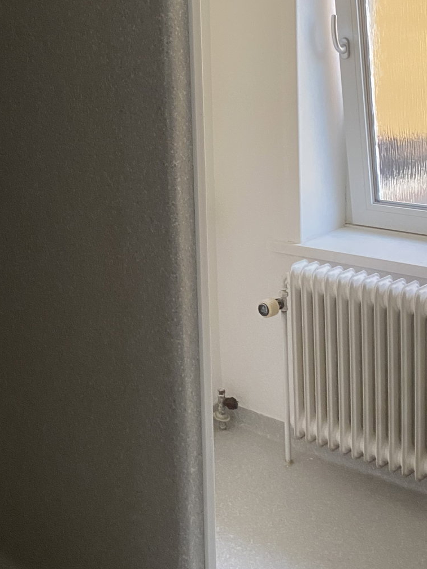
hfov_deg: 26.5
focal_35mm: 55
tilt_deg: -10.6
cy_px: 176
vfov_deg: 34.5
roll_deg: +1.9
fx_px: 905
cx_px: 165
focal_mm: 4.25
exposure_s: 1/60
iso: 250
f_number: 1.8
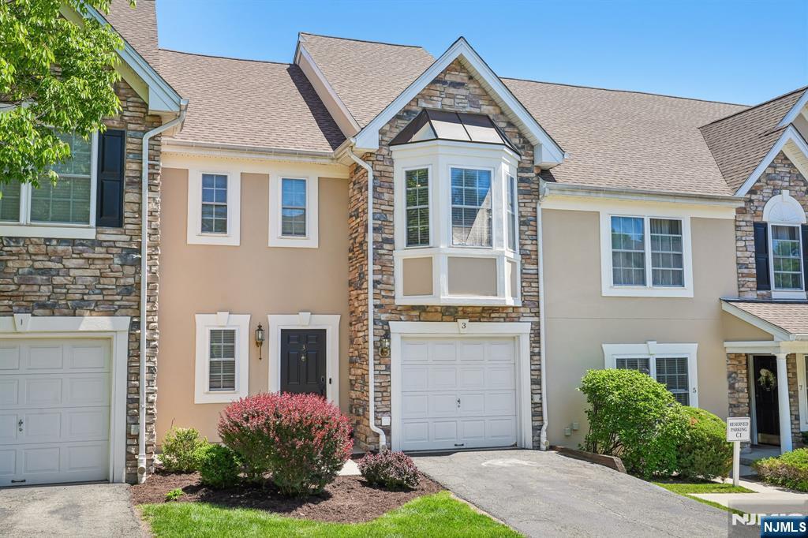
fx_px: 785
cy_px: 269
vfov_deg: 37.8
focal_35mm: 35
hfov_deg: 54.4
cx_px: 404
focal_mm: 35
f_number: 8
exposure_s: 1/125
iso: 100
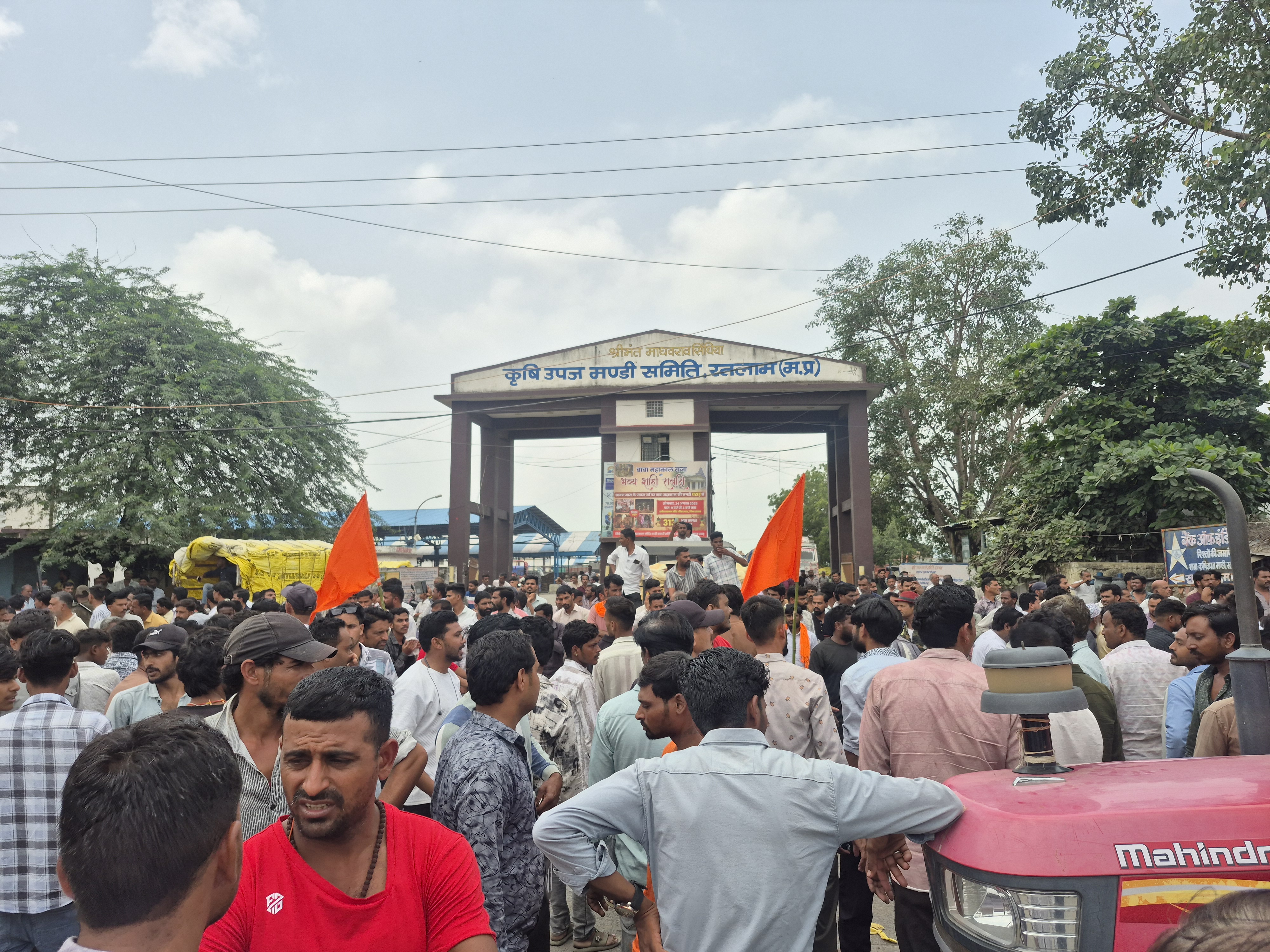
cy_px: 476
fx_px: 844
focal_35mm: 23
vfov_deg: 58.9
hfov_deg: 73.9
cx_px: 635
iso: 25
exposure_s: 1/1568
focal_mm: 5.4
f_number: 1.8
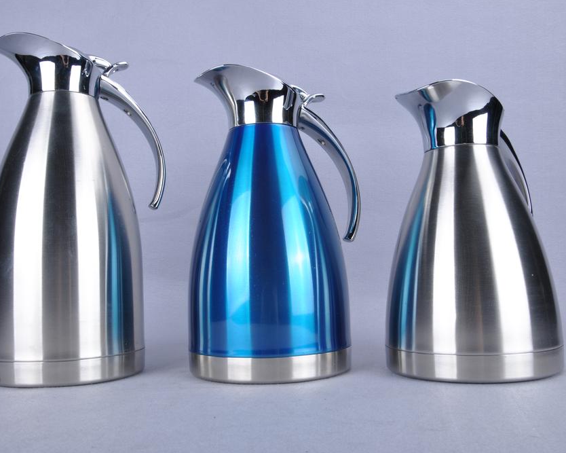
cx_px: 255
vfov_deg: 39.2
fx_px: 636
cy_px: 228
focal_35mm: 38
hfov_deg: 47.9
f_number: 20
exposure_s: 1/160
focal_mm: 22
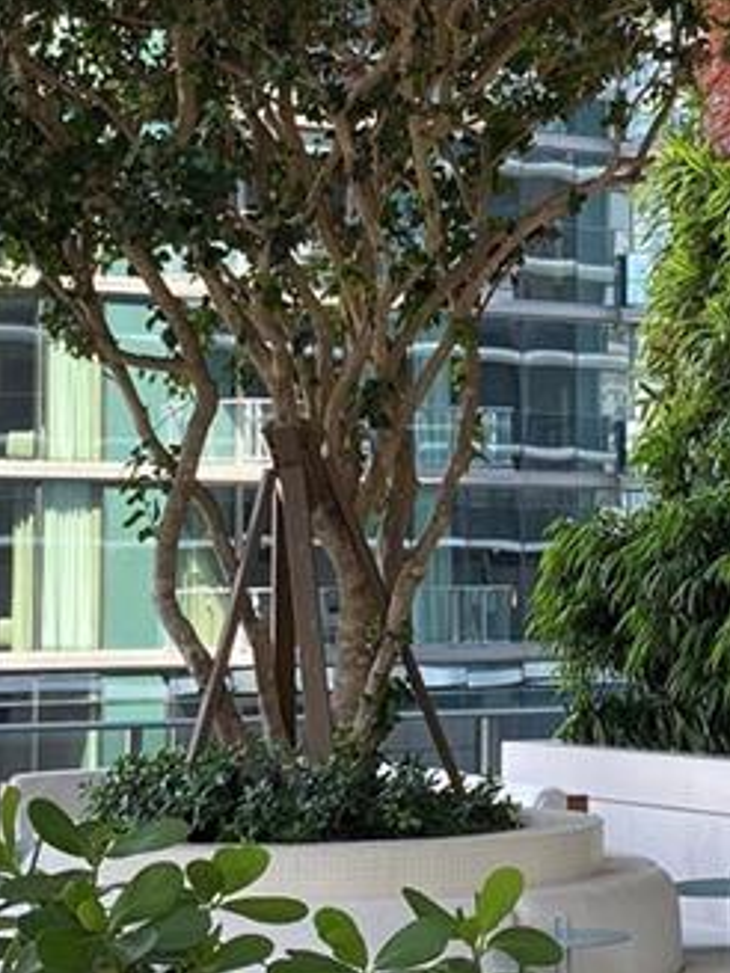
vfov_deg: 20.6
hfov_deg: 15.2
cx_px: 763
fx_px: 2671
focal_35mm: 95
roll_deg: -0.7
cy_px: 430
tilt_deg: +5.2
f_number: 1.8
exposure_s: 1/122
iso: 40
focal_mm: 4.25
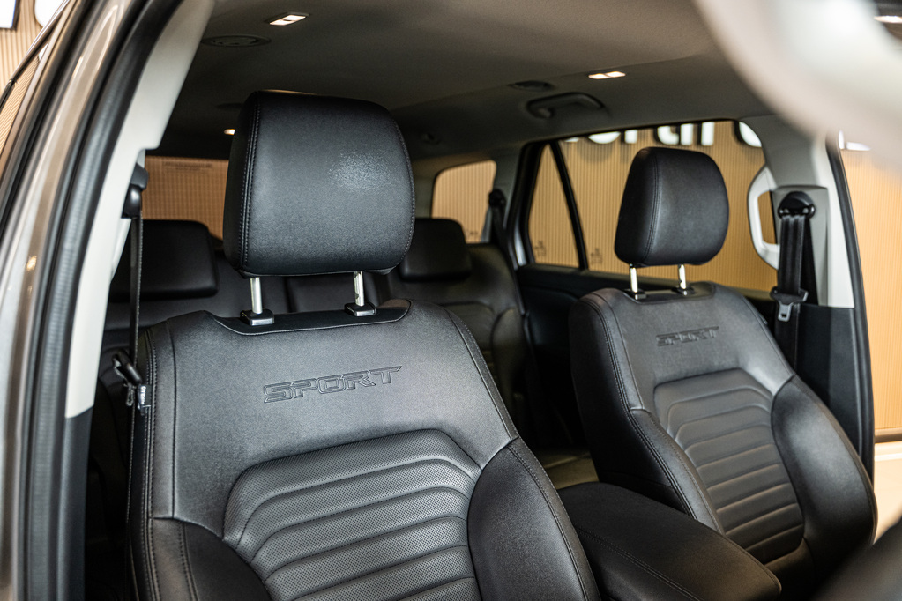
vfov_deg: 46.4
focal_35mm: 28
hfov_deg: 65.5
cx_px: 451
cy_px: 300
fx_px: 702
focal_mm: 28
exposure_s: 1/160
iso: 1600
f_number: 2.8
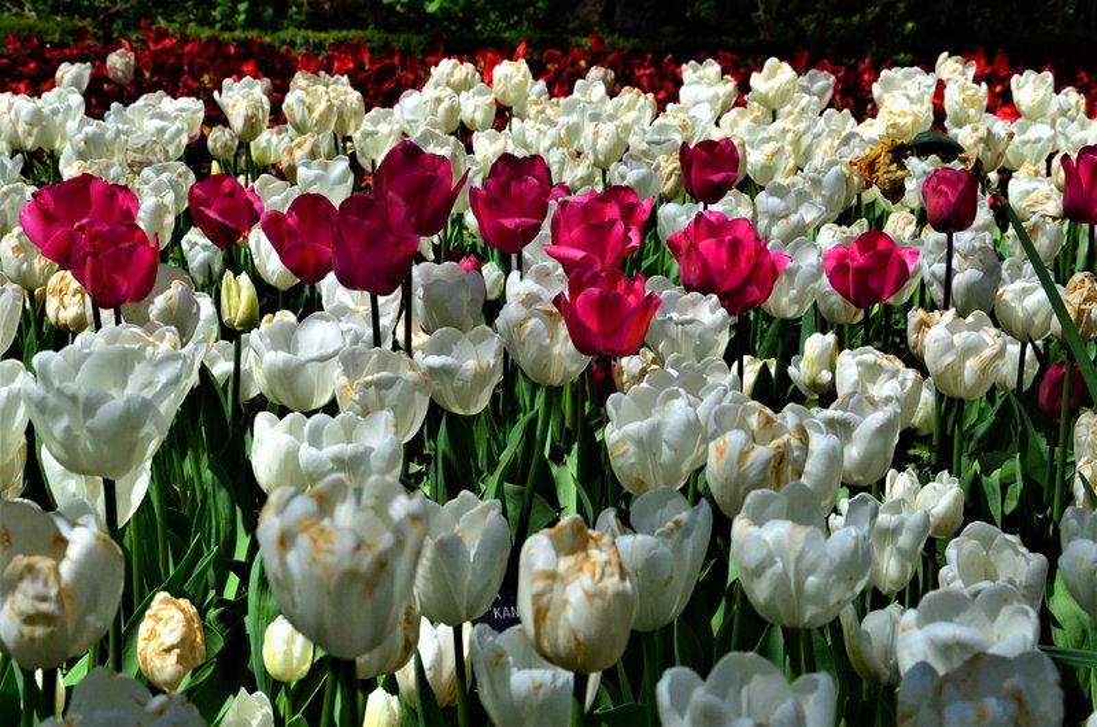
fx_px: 2646
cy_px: 364
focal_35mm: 87
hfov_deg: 23.4
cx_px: 548
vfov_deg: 15.6
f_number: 14
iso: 1600
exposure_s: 1/1600
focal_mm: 58
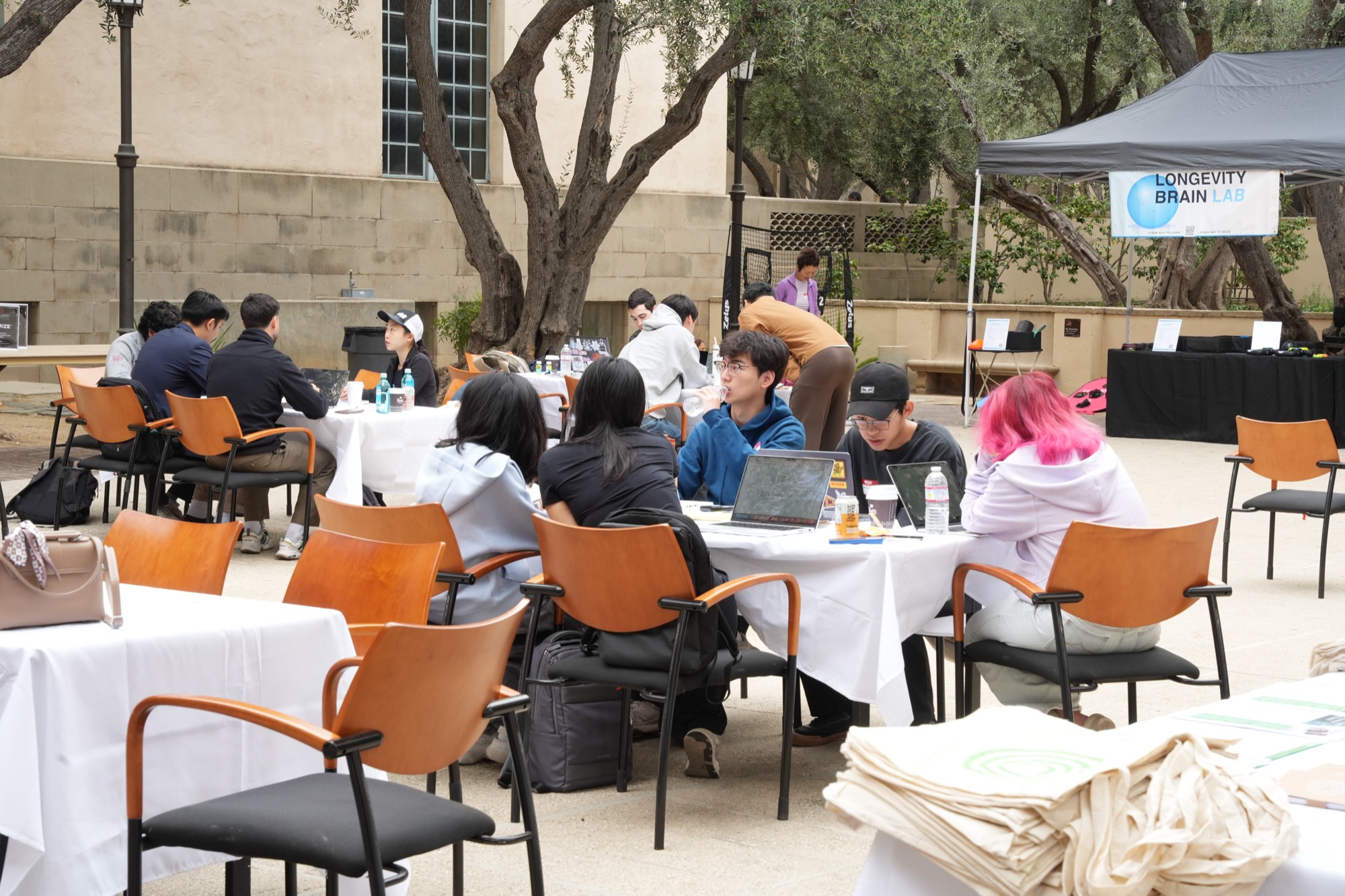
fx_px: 2615
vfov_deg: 19.5
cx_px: 672
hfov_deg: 28.8
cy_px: 448
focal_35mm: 70
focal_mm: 70
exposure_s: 1/50
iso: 640
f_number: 13
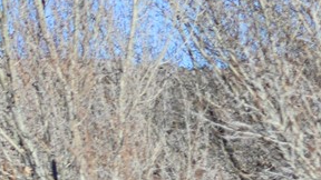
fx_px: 3362
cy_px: 384
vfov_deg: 3.1
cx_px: -734
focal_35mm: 395
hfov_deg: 5.1
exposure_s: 1/2500
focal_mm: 50
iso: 100
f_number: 2.8
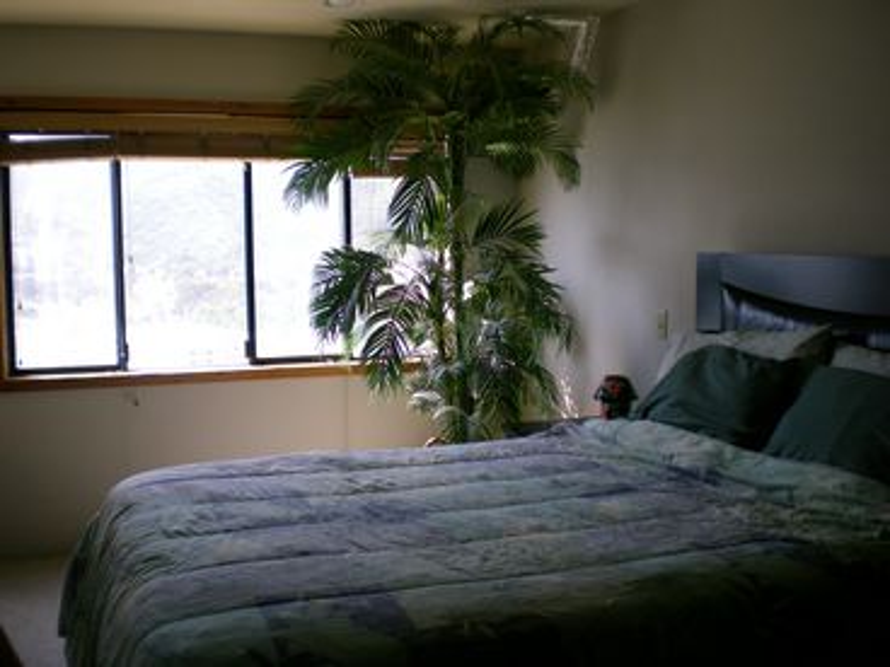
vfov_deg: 37.7
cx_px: 445
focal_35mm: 38
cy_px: 334
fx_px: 977
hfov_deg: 49.0
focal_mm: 6.3
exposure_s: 1/136
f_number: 3.1
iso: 112
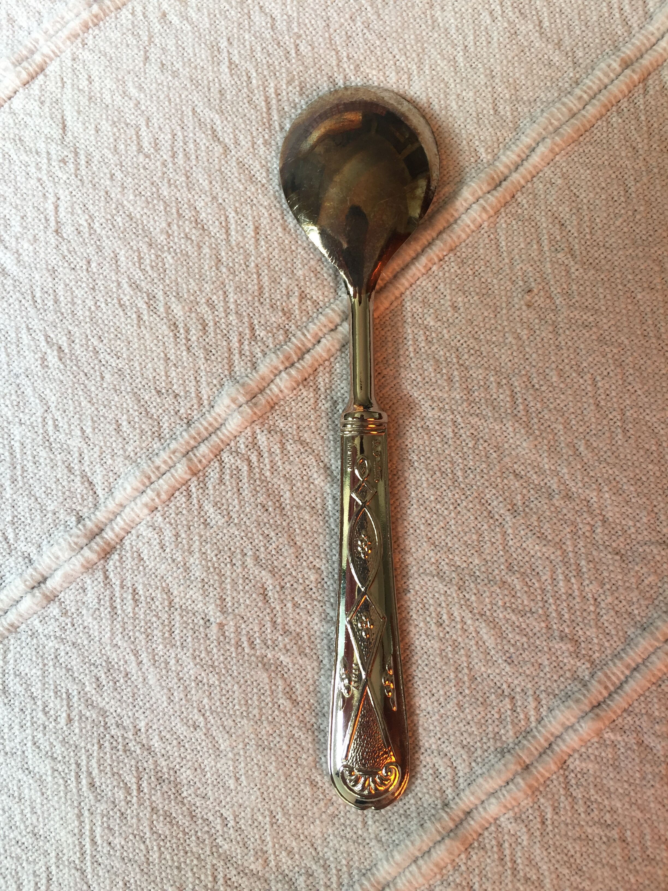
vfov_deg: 61.7
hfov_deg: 48.2
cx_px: 334
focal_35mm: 29
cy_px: 446
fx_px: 746
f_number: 2.2
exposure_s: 1/50
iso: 32
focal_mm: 4.15
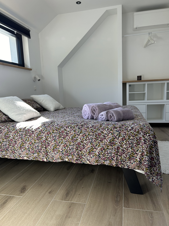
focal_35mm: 26
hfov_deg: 53.1
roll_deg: +1.9
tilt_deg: -8.7
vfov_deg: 67.3
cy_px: 113
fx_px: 169
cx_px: 84
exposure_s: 1/121
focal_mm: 5.7
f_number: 1.5
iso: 40
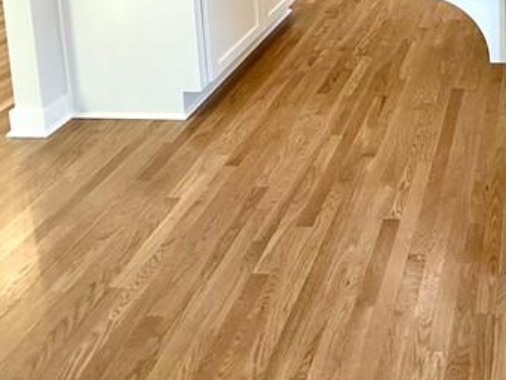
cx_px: 507
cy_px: -165
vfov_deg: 26.6
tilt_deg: -7.5
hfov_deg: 39.4
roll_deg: +0.7
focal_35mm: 42
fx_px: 614
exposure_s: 1/120
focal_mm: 2.22
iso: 160
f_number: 2.2
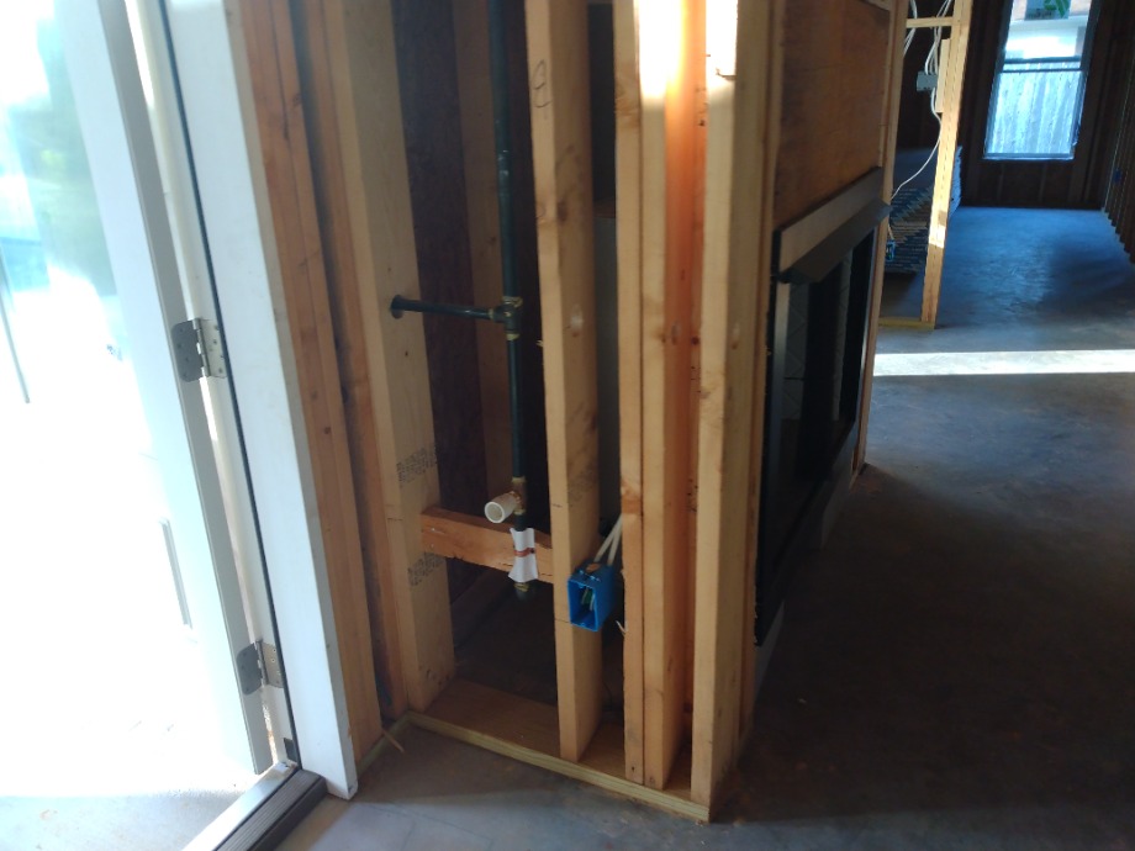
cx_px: 568
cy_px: 426
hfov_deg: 81.7
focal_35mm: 20
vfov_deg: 66.0
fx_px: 656
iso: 164
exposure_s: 1/40
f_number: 2
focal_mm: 3.54
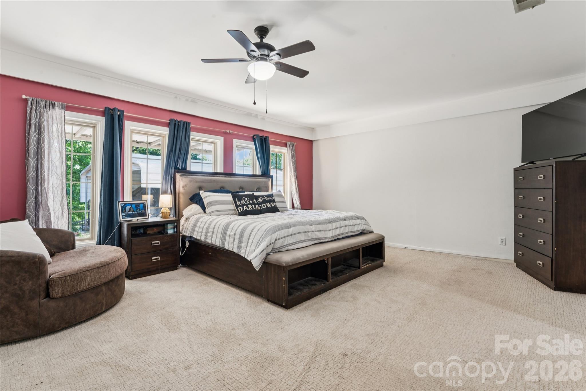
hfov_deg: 95.0
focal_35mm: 16
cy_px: 196
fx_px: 269
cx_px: 293
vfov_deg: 72.0
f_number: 13
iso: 100
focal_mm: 16.5
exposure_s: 1.3
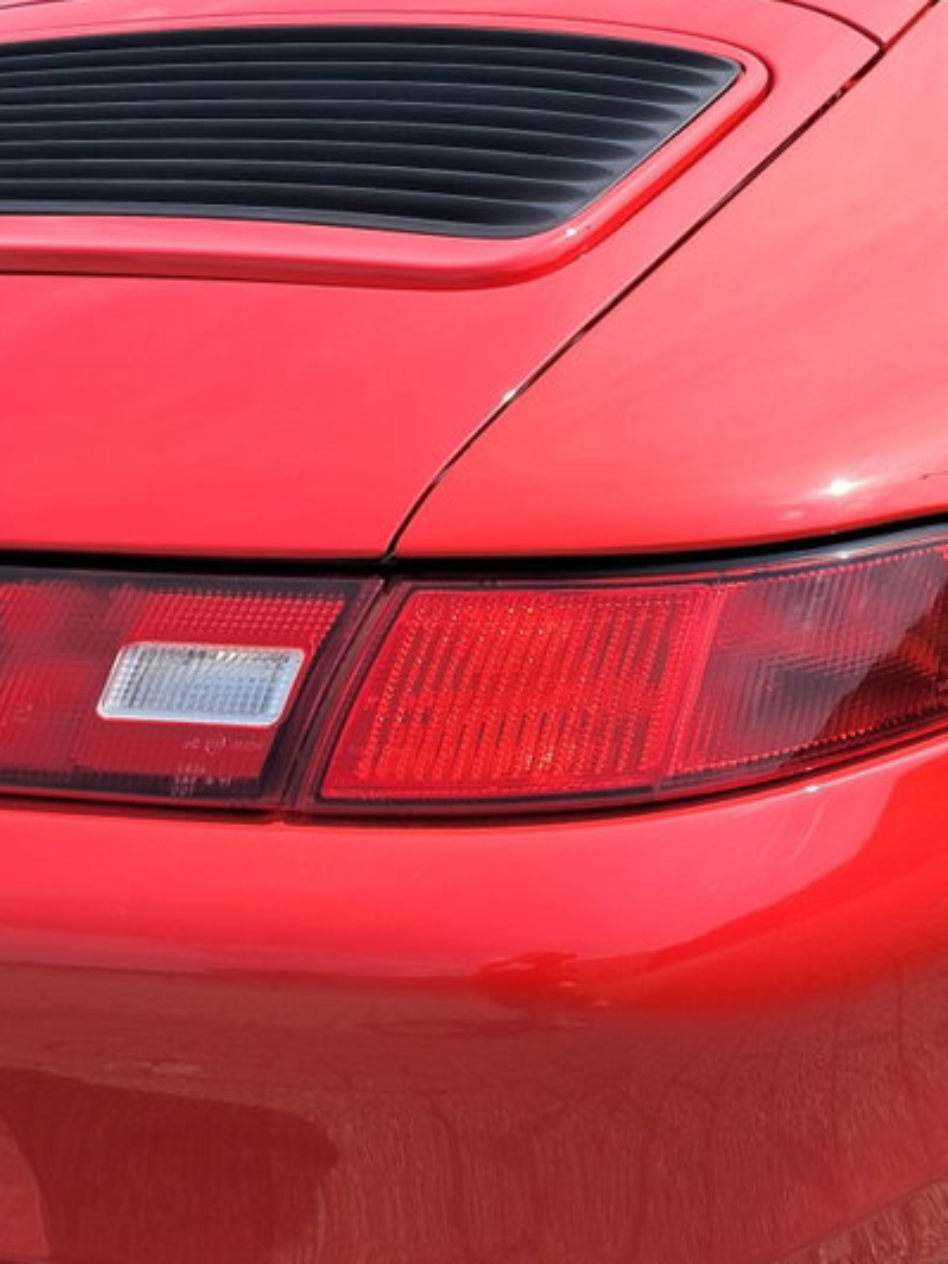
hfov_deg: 26.8
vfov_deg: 36.5
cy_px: 425
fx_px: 1899
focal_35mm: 52
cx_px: 908
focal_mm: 4
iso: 50
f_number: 1.8
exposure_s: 1/577
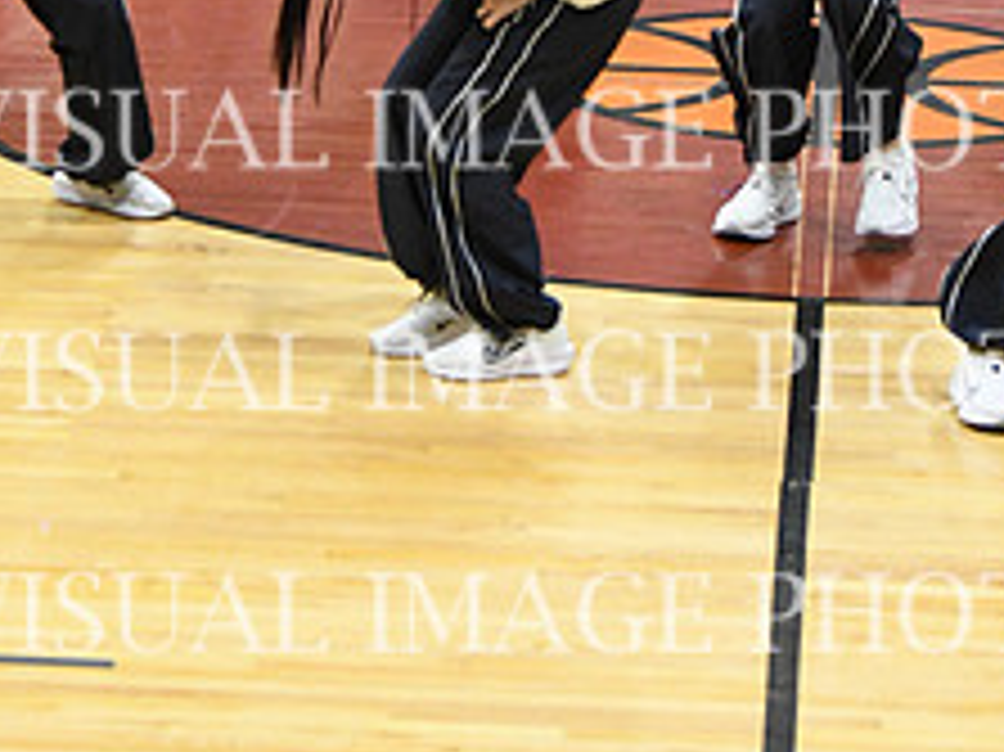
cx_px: 718
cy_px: -234
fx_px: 8928
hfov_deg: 6.4
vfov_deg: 4.8
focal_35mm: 308
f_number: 4
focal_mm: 82
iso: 3200
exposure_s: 1/250
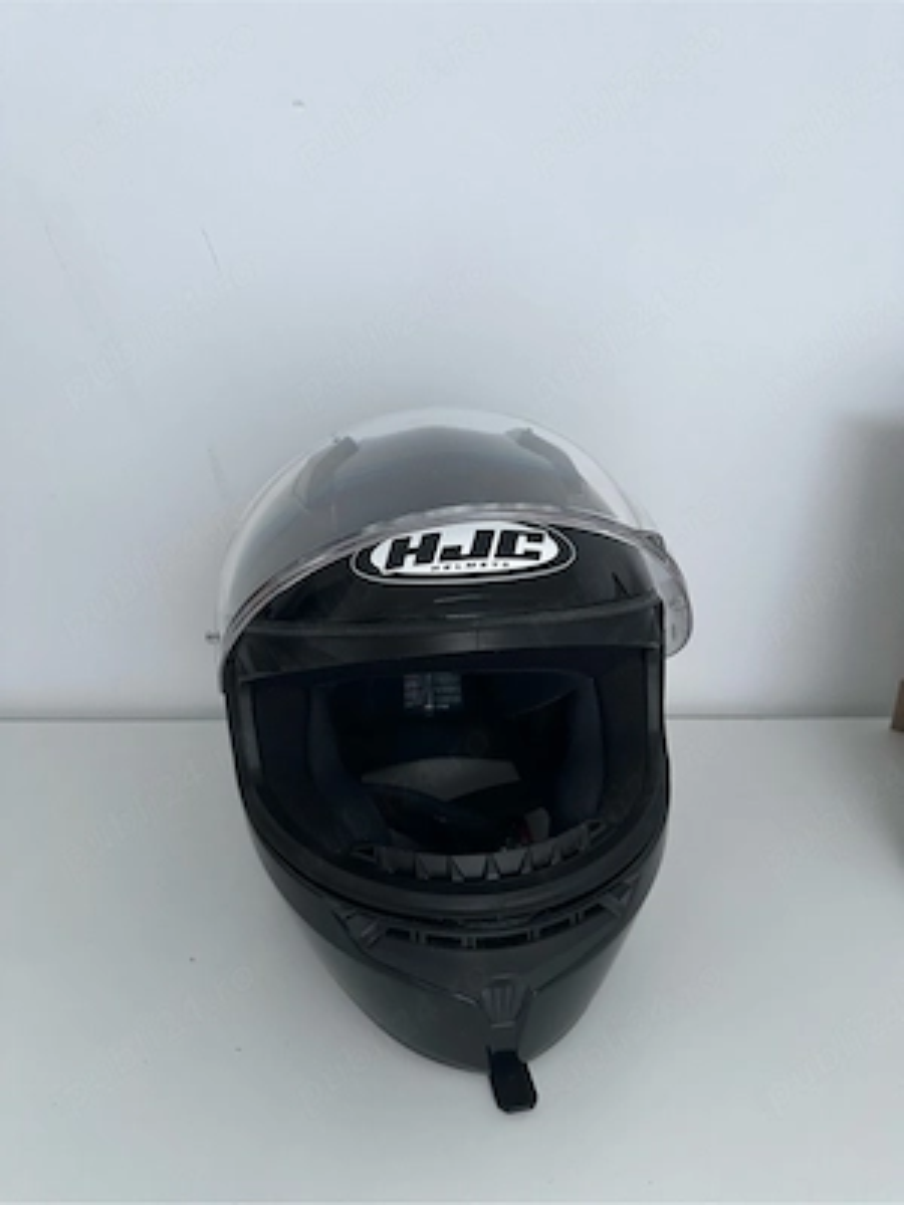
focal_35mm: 24
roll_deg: +0.0
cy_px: 602
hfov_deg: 56.8
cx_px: 452
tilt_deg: -24.8
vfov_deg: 71.6
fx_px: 836
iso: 400
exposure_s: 1/60
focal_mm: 6.86
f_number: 1.78
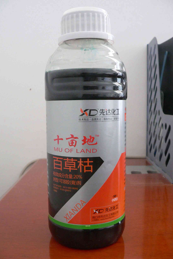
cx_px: 89
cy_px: 129
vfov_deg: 50.7
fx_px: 274
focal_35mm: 38
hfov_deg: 35.1
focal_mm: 6
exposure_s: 1/20
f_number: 2.8
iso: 200
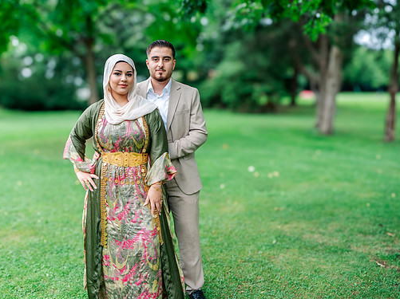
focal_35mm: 39
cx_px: 186
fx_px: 450
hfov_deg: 47.9
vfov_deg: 36.8
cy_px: 148
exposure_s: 1/1250
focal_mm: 35
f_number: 2
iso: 200
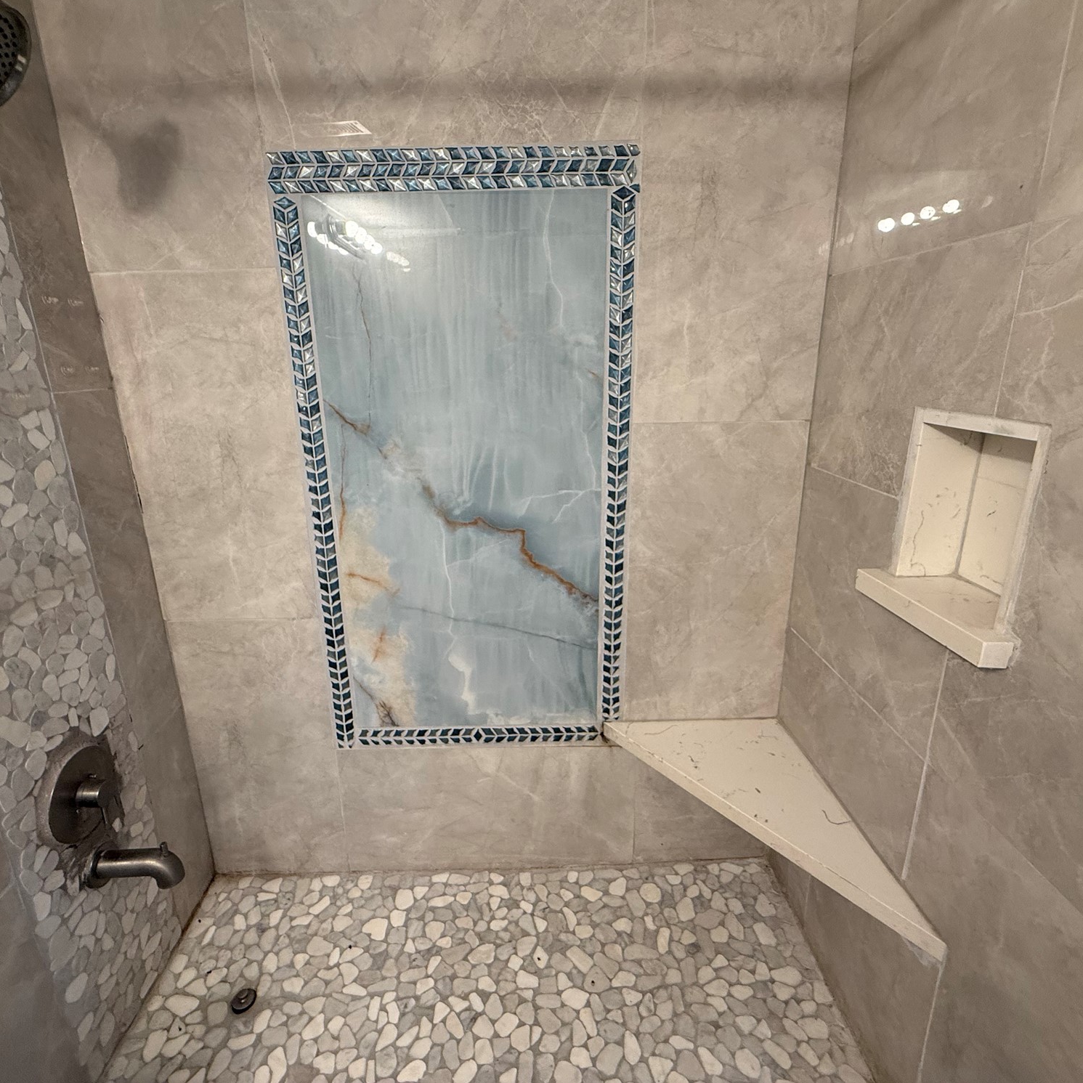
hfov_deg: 83.9
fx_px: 602
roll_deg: +1.7
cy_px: 528
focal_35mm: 17
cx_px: 522
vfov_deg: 84.0
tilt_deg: -15.6
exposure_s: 1/60
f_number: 2.2
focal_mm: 2.22
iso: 250
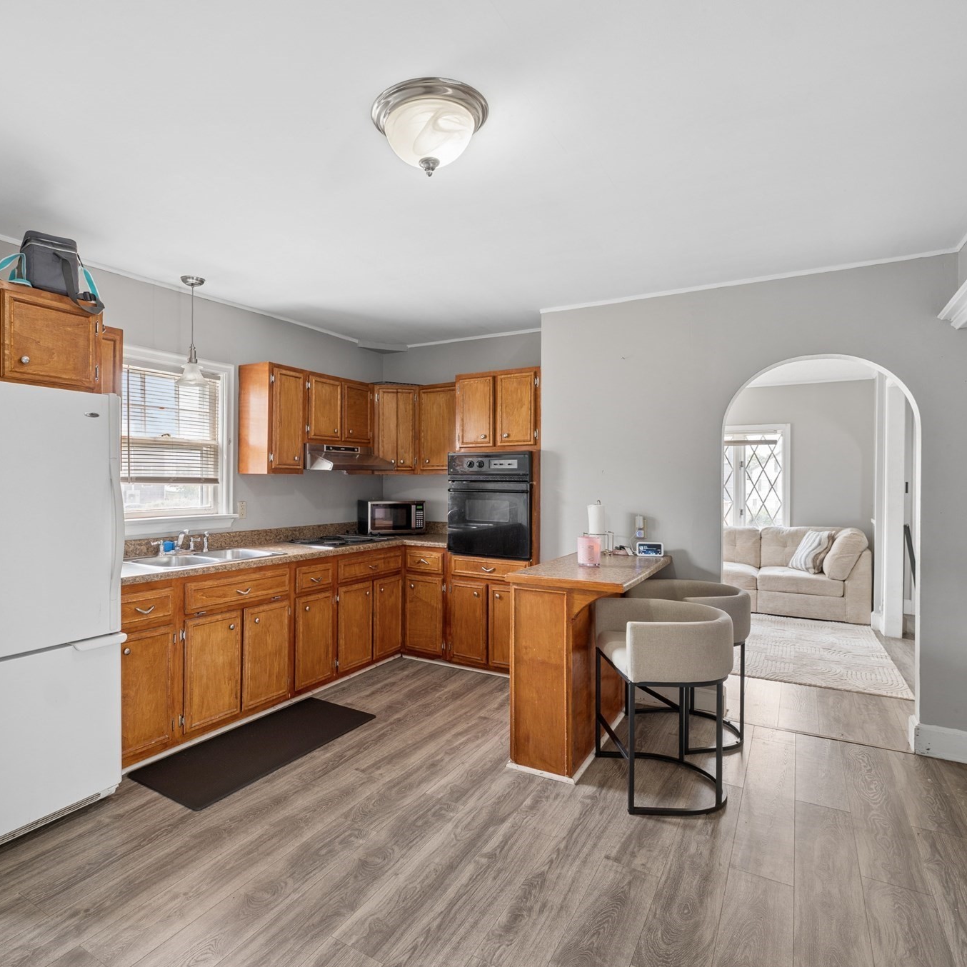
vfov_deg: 80.7
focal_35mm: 18
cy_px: 482
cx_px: 396
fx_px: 569
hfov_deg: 80.0
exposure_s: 1/15
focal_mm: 14
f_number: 8
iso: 400
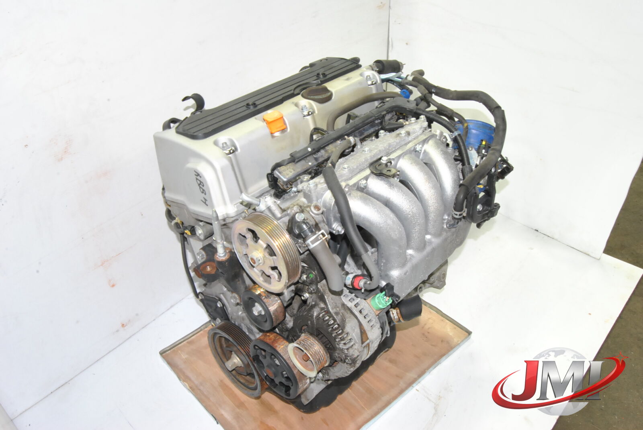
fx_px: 536
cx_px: 322
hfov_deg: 61.9
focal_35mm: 30
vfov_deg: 43.7
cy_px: 215
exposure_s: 1/8
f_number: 22
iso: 800
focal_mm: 20
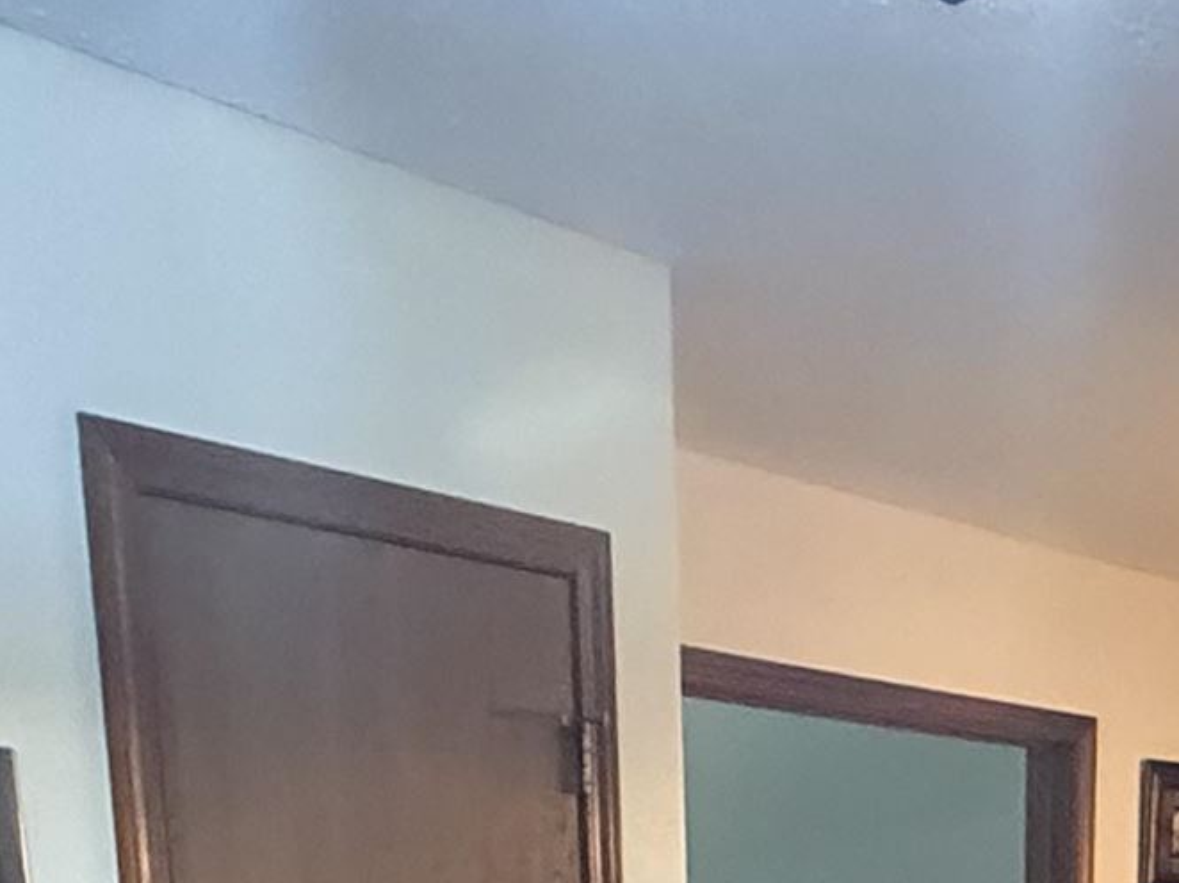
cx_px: 996
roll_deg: +0.2
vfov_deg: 17.9
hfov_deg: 29.0
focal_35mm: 65
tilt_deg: -16.2
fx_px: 2213
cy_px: 1609
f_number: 2.2
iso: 1000
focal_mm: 2.22
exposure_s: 1/60
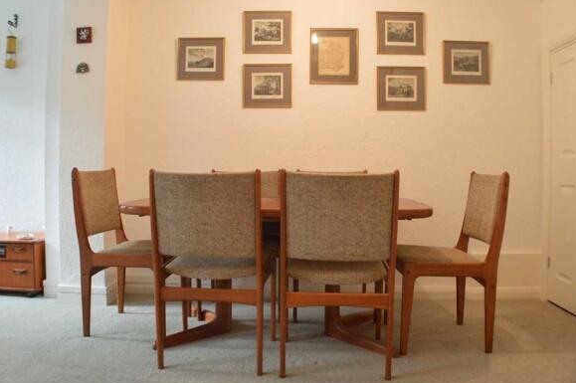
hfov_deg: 55.8
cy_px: 176
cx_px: 278
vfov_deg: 38.8
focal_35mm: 34
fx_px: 544
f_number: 5.6
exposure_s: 1/40
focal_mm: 20
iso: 1600
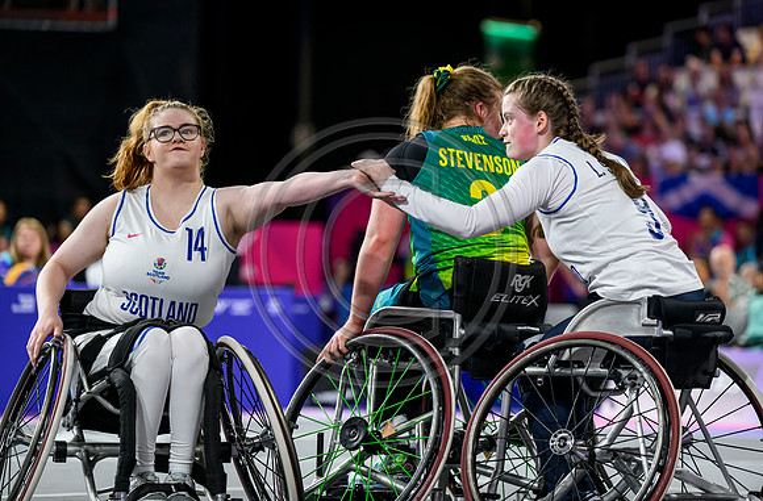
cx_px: 408
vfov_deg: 9.0
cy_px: 230
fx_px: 3170
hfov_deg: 13.7
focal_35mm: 150
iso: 2500
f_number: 3.2
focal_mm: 140
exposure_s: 1/1600
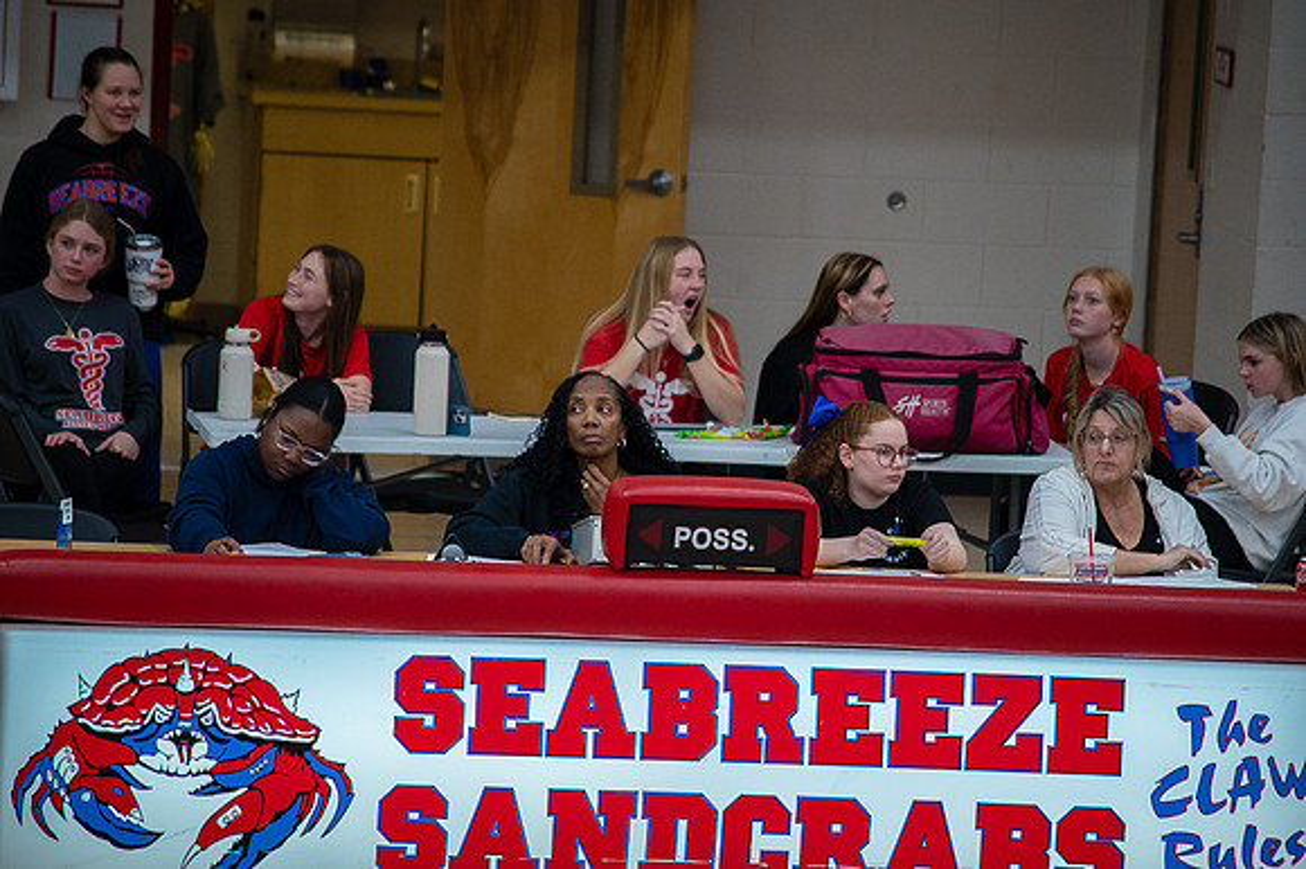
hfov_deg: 6.9
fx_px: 10877
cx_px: 653
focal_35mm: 300
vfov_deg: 4.6
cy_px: 434
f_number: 5.6
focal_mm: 300
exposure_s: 1/320
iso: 1250
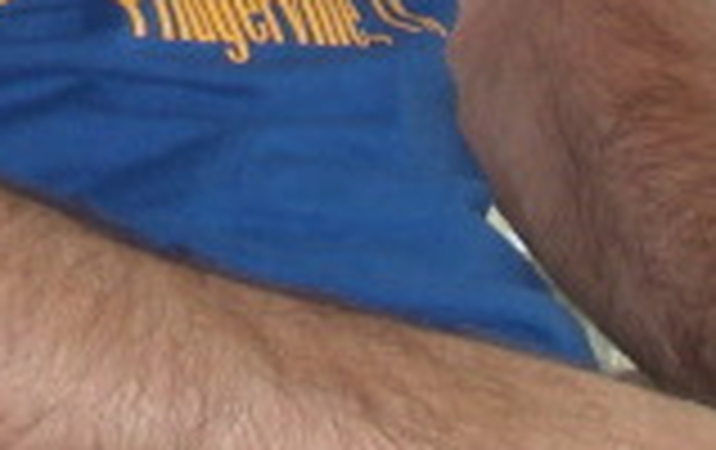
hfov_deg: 8.5
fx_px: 4789
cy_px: -765
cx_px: 176
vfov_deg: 5.2
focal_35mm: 245
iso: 88
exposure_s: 1/398
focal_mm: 6.3
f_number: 3.5
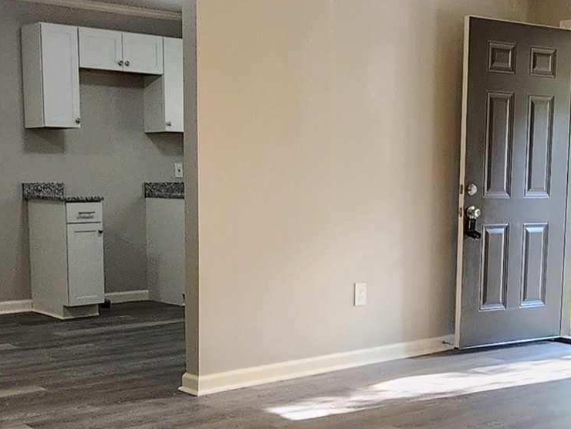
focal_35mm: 54
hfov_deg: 35.4
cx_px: 337
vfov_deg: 26.7
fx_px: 891
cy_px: 317
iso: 160
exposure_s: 1/60
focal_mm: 2.2
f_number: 2.2
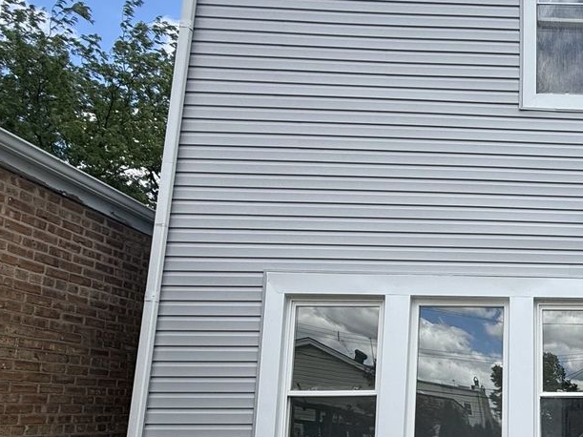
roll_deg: +0.3
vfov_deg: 42.0
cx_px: 553
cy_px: 314
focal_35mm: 33
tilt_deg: +10.3
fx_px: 556
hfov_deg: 47.9
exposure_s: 1/970
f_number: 2.2
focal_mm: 2.22
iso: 50
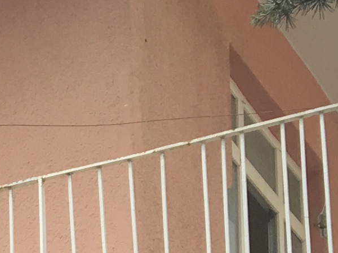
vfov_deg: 6.9
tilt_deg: +8.9
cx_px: -387
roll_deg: -0.6
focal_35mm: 195
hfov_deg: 9.4
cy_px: 718
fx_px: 1904
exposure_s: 1/693
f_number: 2.2
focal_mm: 4.15
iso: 25
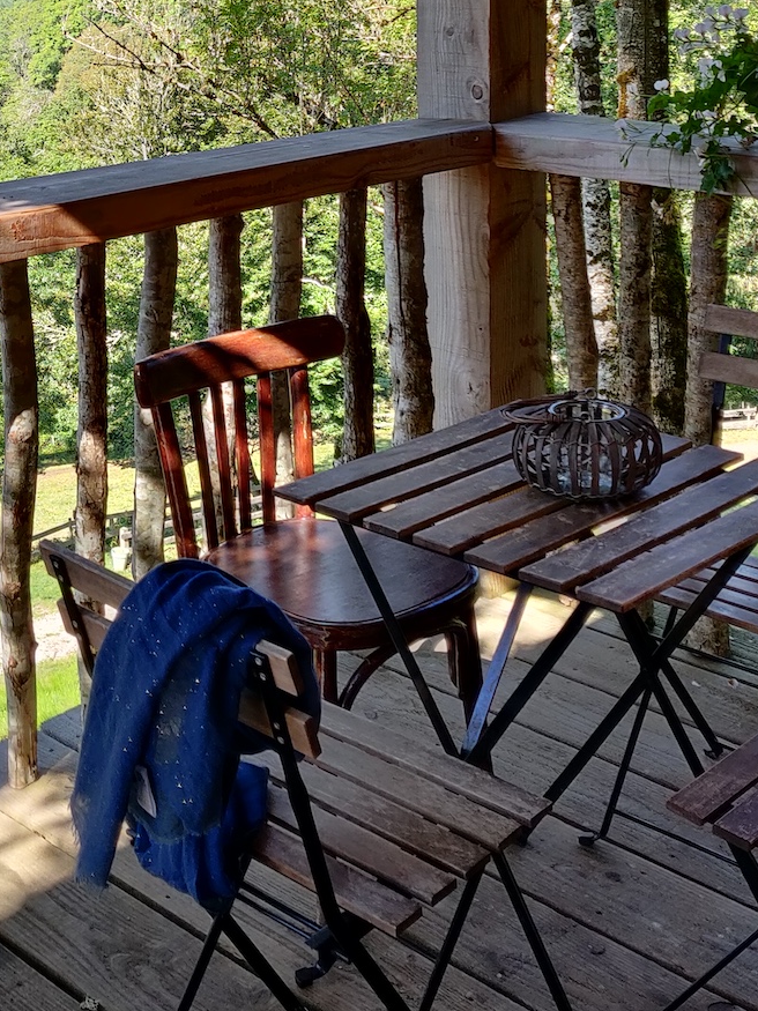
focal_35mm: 54
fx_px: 1577
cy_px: 89
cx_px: 197
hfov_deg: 26.7
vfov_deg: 33.5
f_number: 1.7
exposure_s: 1/50
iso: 125
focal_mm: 4.25
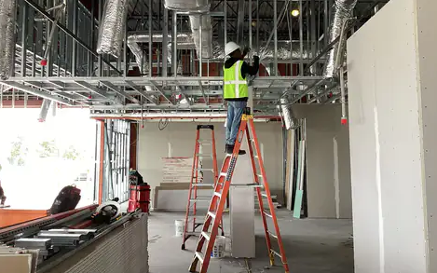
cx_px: 220
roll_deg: -0.3
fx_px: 417
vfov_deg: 36.2
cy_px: 111
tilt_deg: +5.8
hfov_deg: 55.3
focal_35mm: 35
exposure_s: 1/60
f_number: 2.4
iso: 64
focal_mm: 3.3
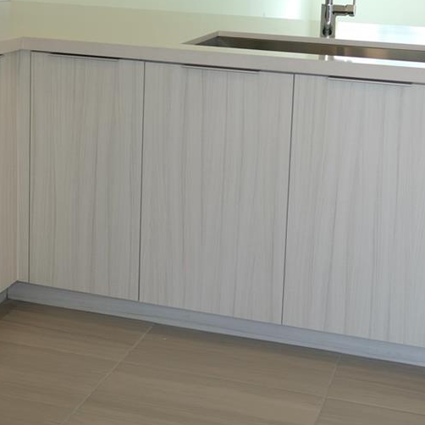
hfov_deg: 26.5
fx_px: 903
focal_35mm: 65
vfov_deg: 25.9
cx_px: 207
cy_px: 74
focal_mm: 16
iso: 200
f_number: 2.2
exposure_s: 1/200
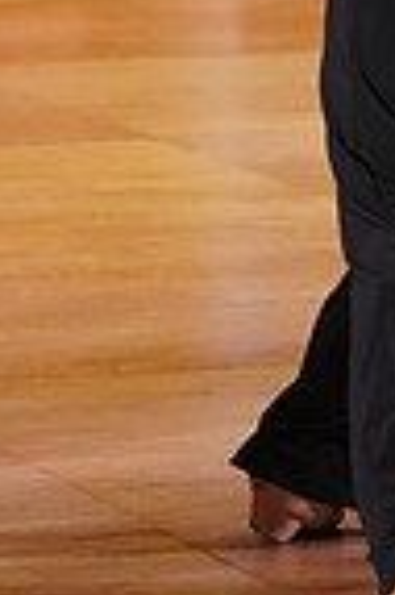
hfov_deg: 3.4
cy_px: -391
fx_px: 6714
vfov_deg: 5.0
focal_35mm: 407
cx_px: 430
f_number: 4
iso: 3200
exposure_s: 1/400
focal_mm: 100
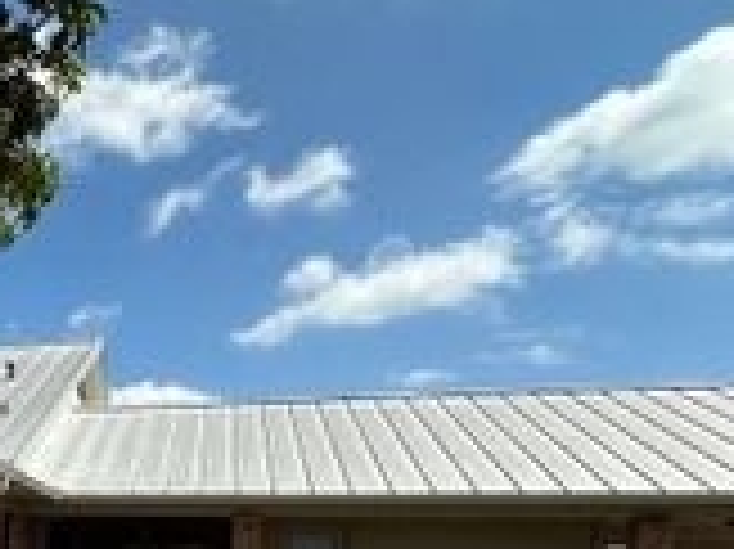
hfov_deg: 34.6
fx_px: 911
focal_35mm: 43
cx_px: -158
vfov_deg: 29.8
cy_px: 619
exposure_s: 1/2020
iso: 40
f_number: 2.2
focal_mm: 2.22
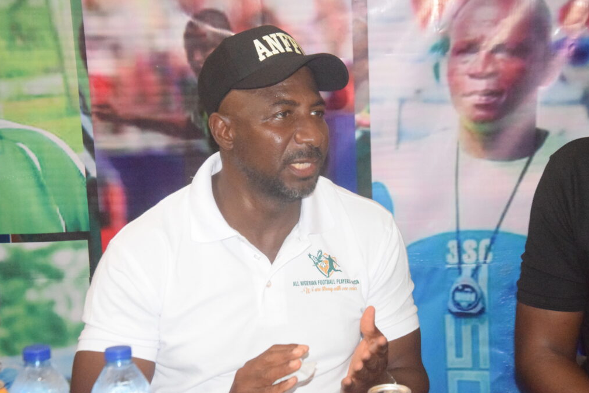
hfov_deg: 23.1
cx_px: 293
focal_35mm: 88
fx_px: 1439
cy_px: 198
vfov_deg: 15.5
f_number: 7.1
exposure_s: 1/160
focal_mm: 58
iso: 12800
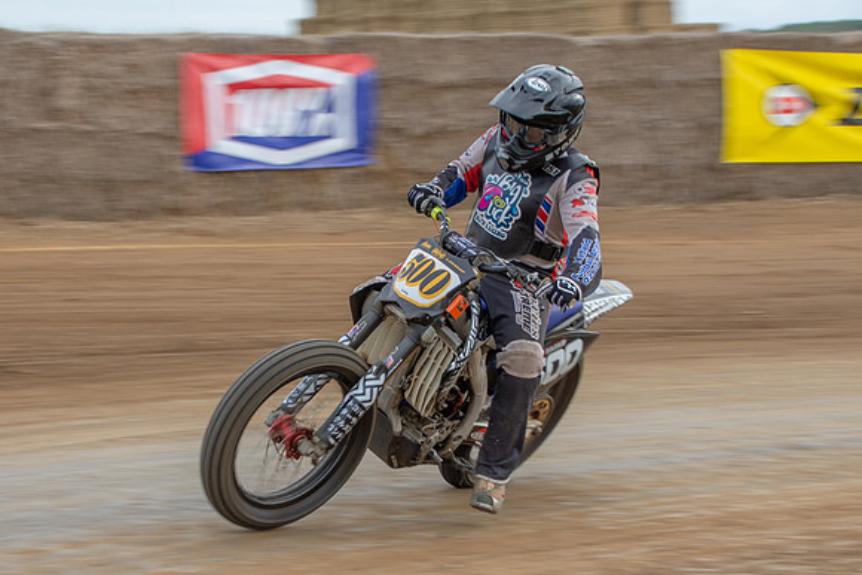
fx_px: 3030
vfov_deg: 10.8
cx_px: 326
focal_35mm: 127
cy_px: 305
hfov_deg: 16.2
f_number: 8
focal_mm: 66
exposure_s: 1/125
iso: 320
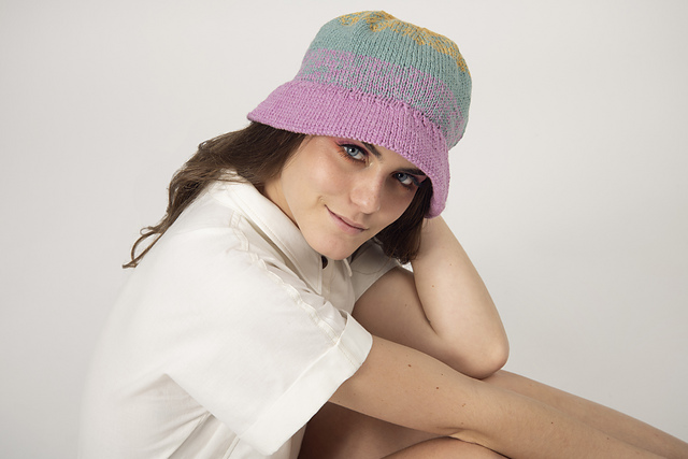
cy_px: 230
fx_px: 1625
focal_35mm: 85
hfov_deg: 23.9
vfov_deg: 16.1
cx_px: 344
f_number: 9
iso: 125
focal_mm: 85
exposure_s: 1/200
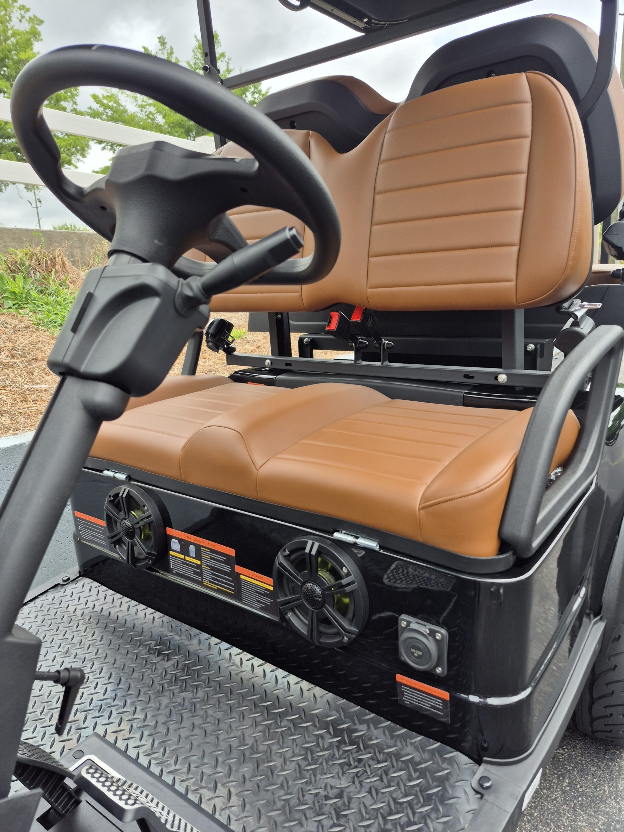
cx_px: 312
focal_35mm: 23
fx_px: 553
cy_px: 416
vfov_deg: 73.9
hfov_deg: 58.9
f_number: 1.8
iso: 25
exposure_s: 1/1224
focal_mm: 5.4
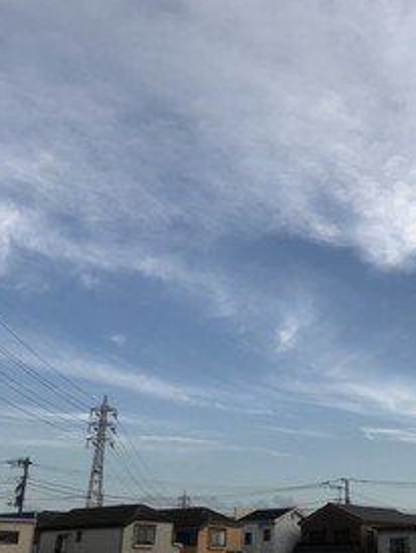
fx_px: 736
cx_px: 333
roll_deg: -0.8
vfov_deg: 41.2
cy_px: 250
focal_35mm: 46
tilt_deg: +24.0
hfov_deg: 30.8
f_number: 1.8
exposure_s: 1/1546
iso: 20
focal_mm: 3.99
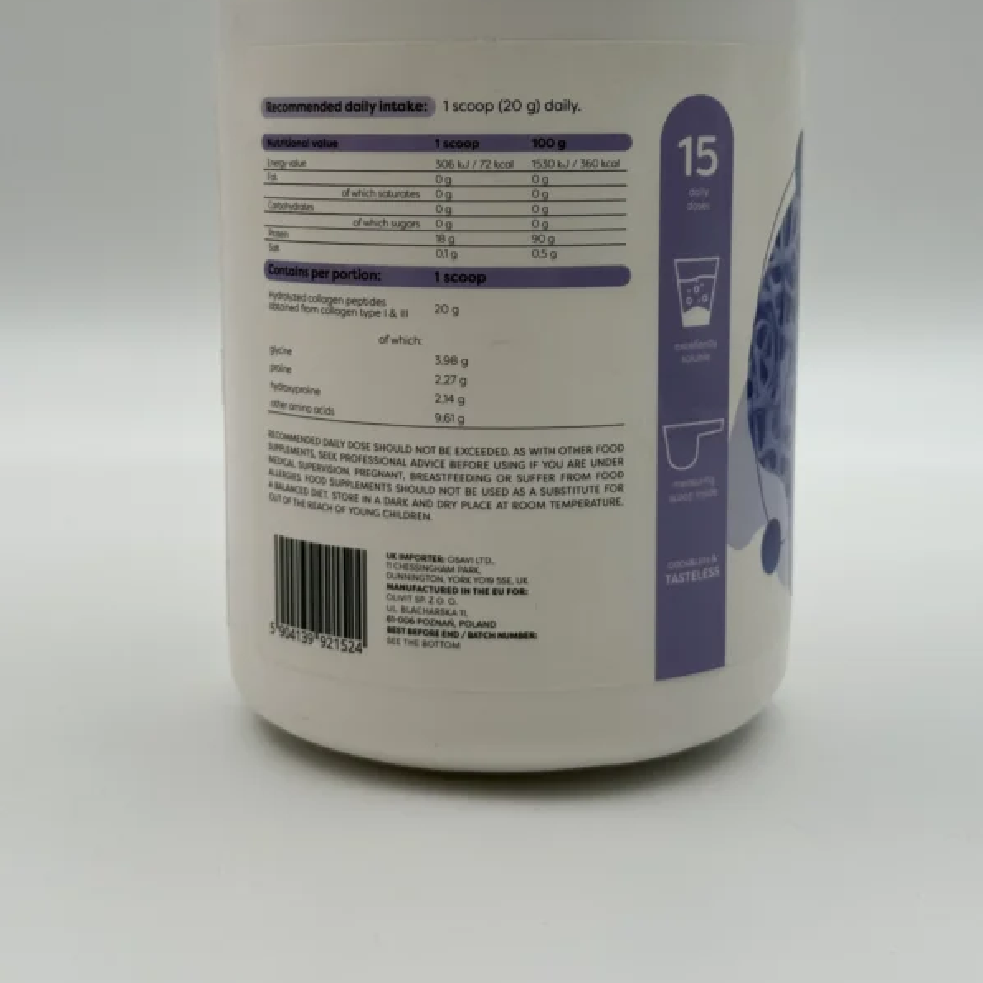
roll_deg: -0.7
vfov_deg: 29.9
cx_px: 494
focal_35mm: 57
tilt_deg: -7.7
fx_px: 1831
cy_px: 372
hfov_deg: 30.0
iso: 80
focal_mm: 6.76
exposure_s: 1/1055
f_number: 1.78
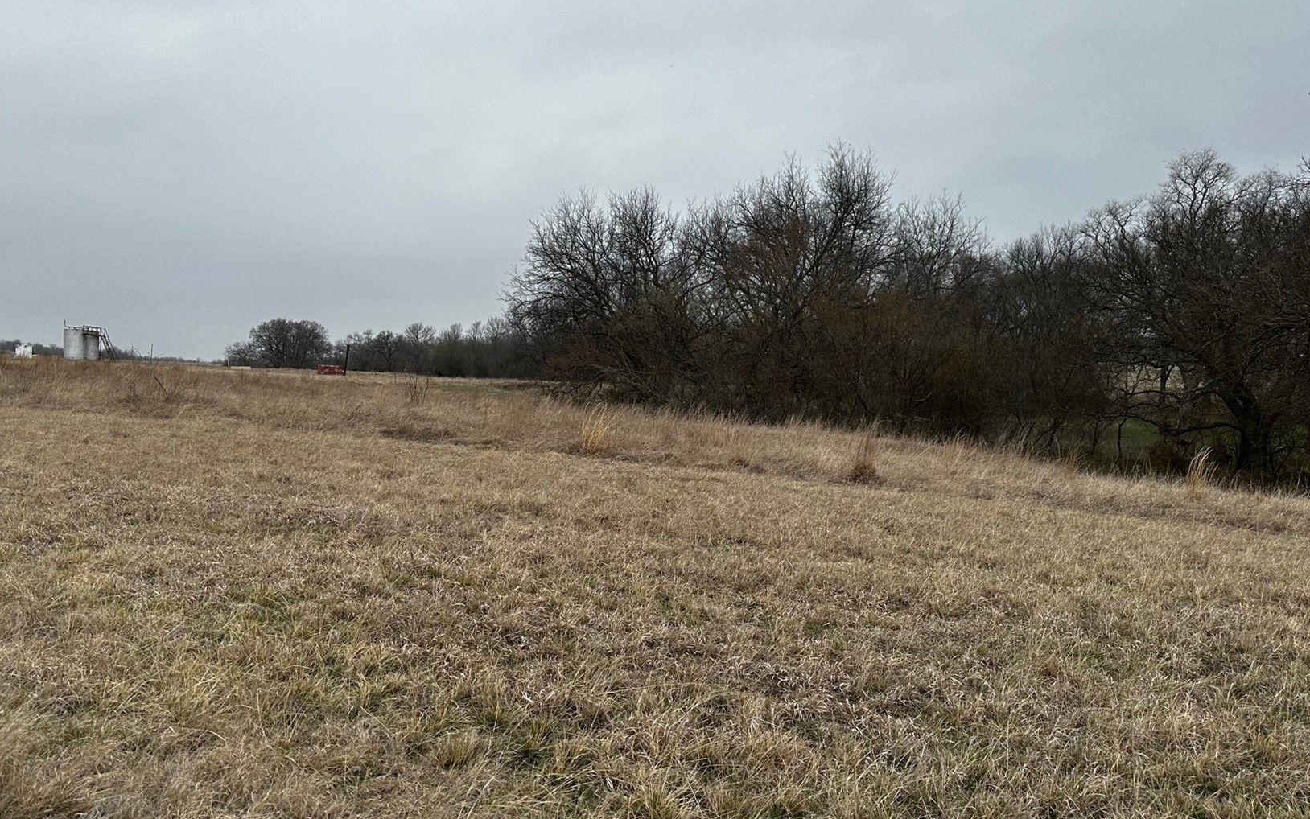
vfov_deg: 41.8
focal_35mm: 30
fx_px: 1071
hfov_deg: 62.8
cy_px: 428
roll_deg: -0.3
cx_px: 604
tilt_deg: -3.6
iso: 80
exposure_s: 1/3597
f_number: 1.78
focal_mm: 6.86
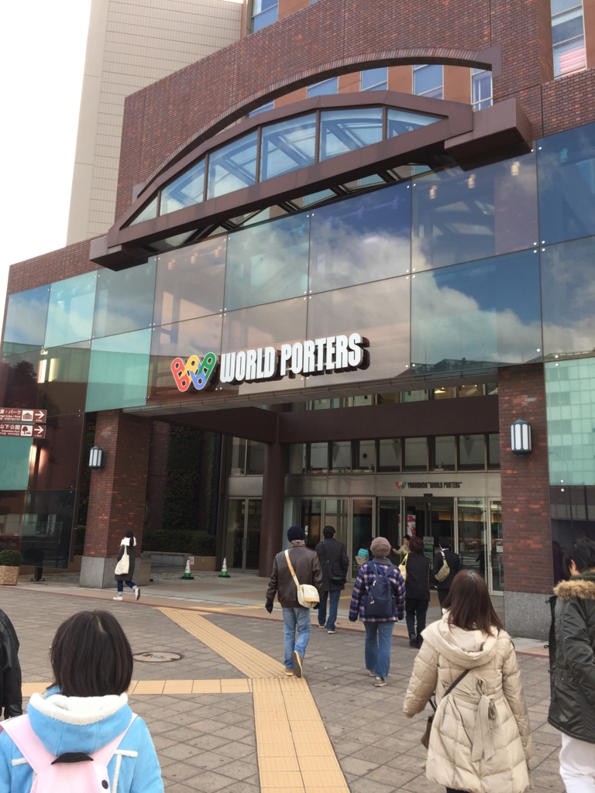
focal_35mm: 29
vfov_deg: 61.7
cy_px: 396
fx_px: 665
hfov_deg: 48.2
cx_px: 298
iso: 32
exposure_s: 1/260
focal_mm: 4.15
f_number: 2.2
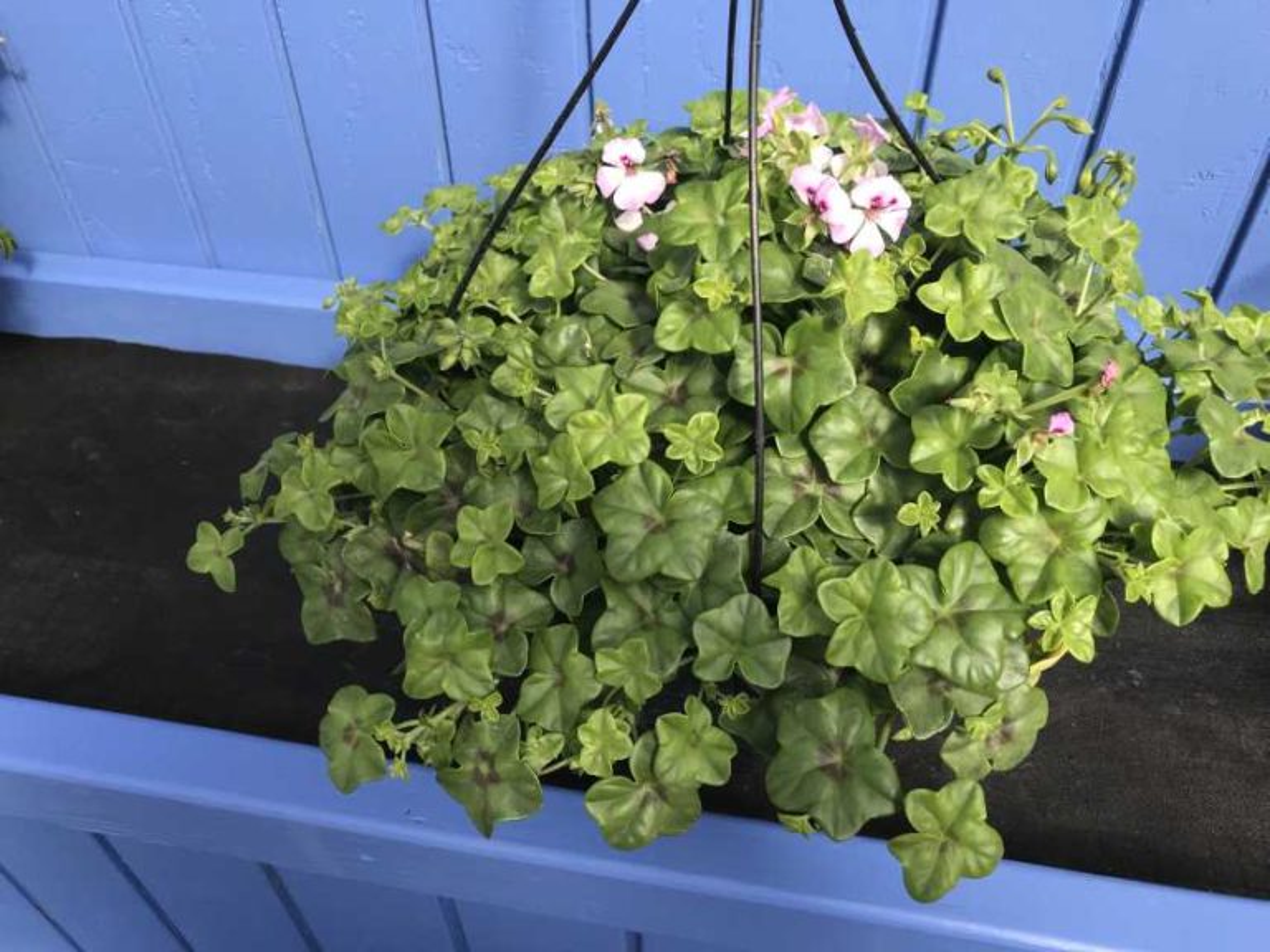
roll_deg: +1.5
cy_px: 476
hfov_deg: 63.4
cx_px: 635
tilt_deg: -44.3
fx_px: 1027
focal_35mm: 28
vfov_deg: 49.7
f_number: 1.8
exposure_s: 1/560
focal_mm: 3.99
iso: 20
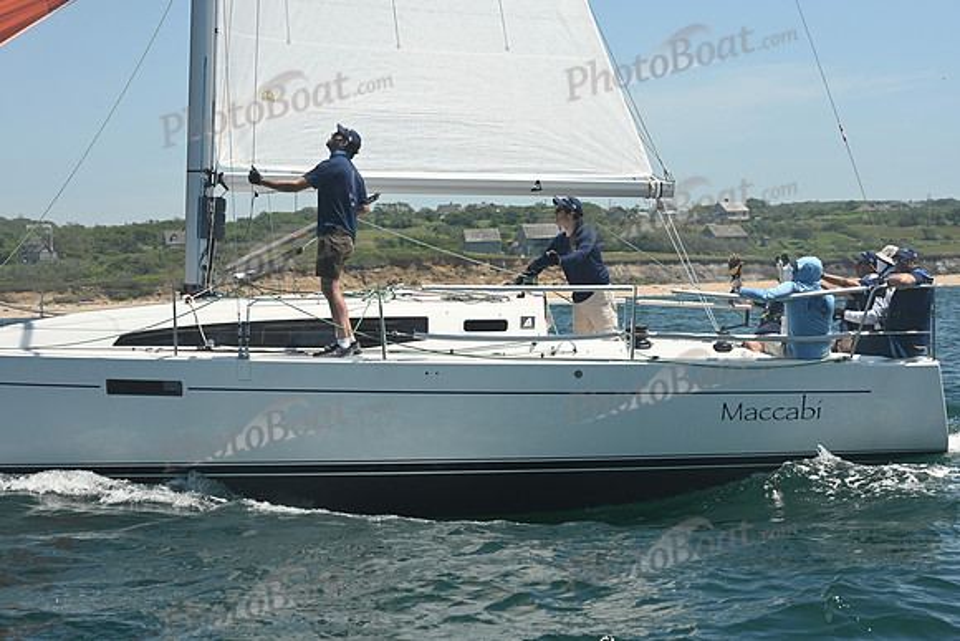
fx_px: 2400
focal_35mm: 90
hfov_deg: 22.6
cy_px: 320
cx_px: 480
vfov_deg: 15.2
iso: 320
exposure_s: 1/1000
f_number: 8
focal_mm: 90
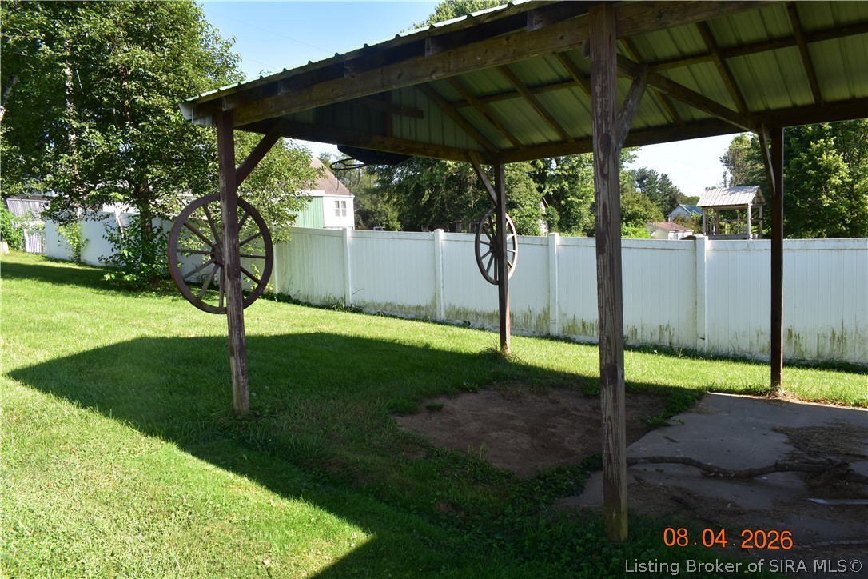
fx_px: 651
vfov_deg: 47.9
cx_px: 434
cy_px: 290
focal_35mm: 27
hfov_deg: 67.4
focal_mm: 18
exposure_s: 1/180
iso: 400
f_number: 9.5
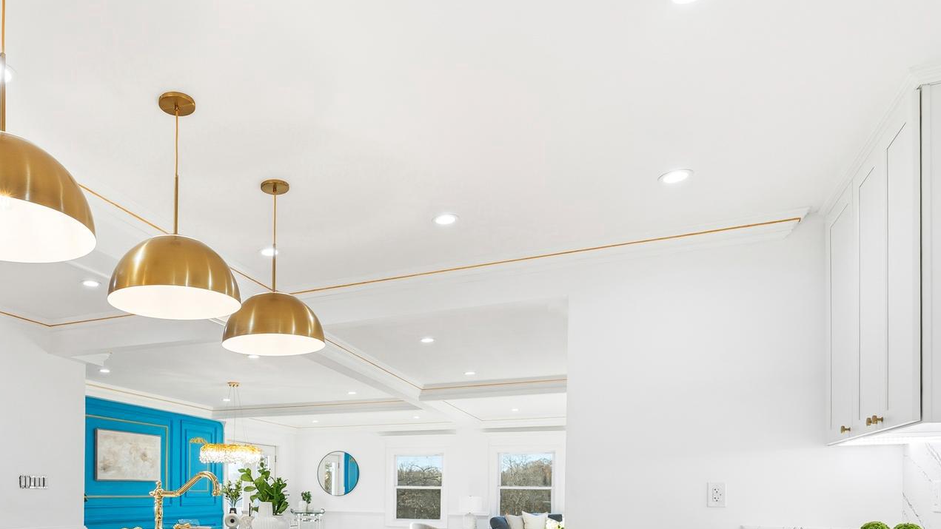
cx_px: 290
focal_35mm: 27
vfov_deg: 39.0
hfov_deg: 67.3
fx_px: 674
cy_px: 503
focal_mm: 16
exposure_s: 1/80
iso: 160
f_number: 8
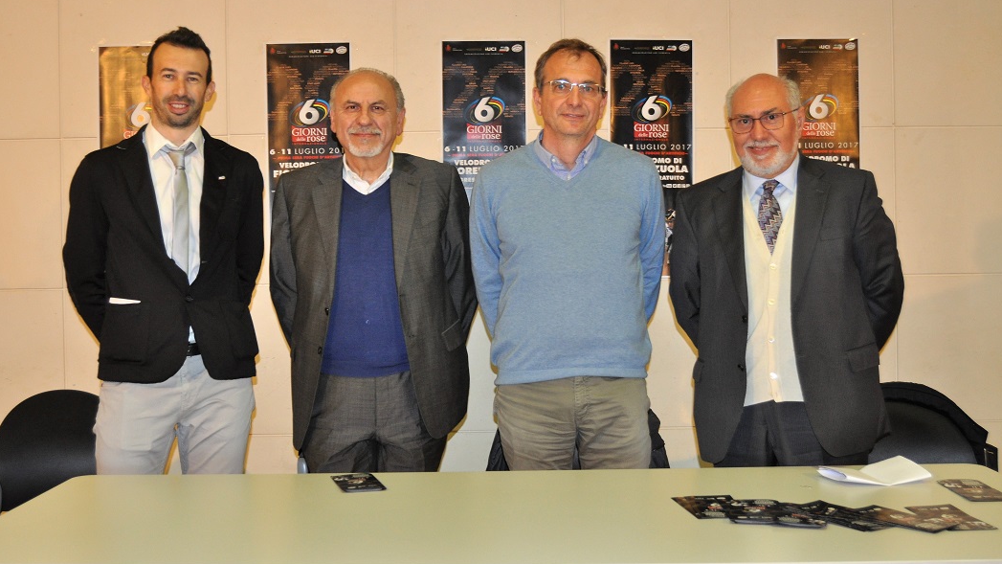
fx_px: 1196
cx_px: 494
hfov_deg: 45.5
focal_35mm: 45
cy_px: 273
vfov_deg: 26.5
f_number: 4
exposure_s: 1/60
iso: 800
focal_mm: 28
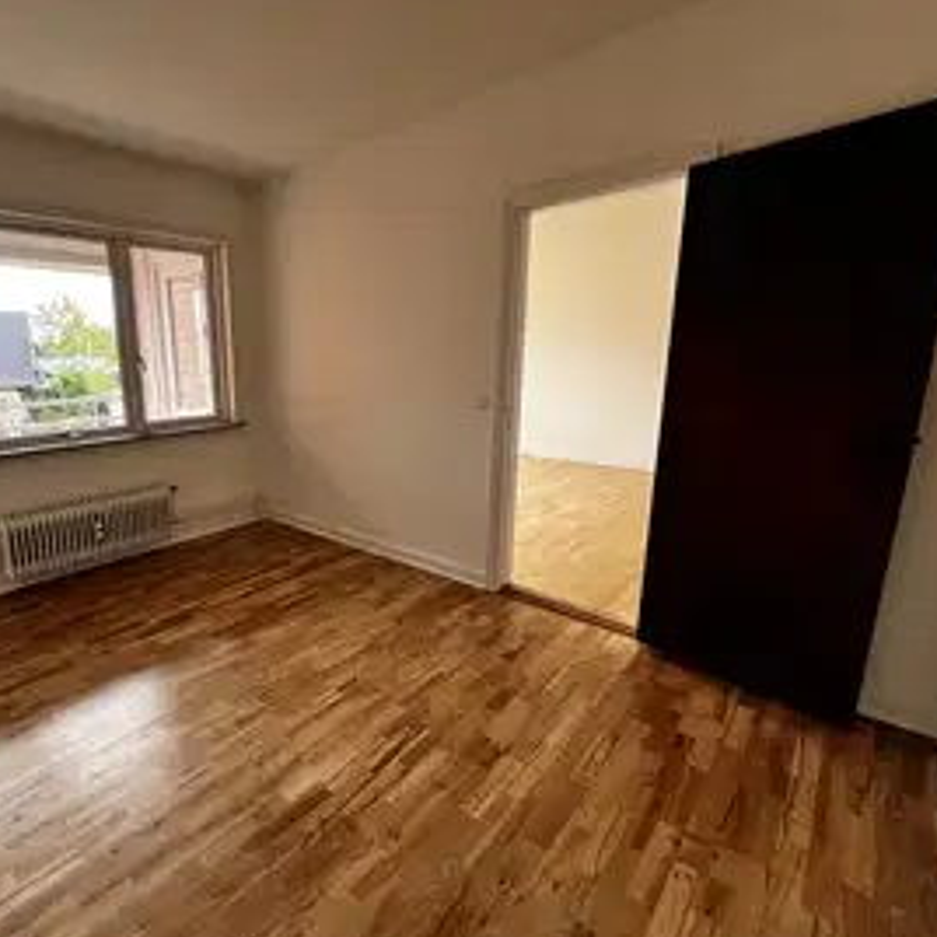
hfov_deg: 84.9
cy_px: 472
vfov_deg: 87.4
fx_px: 490
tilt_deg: -12.2
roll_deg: +1.3
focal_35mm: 16
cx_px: 327
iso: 50
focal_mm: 1.57
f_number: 1.8
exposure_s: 1/99
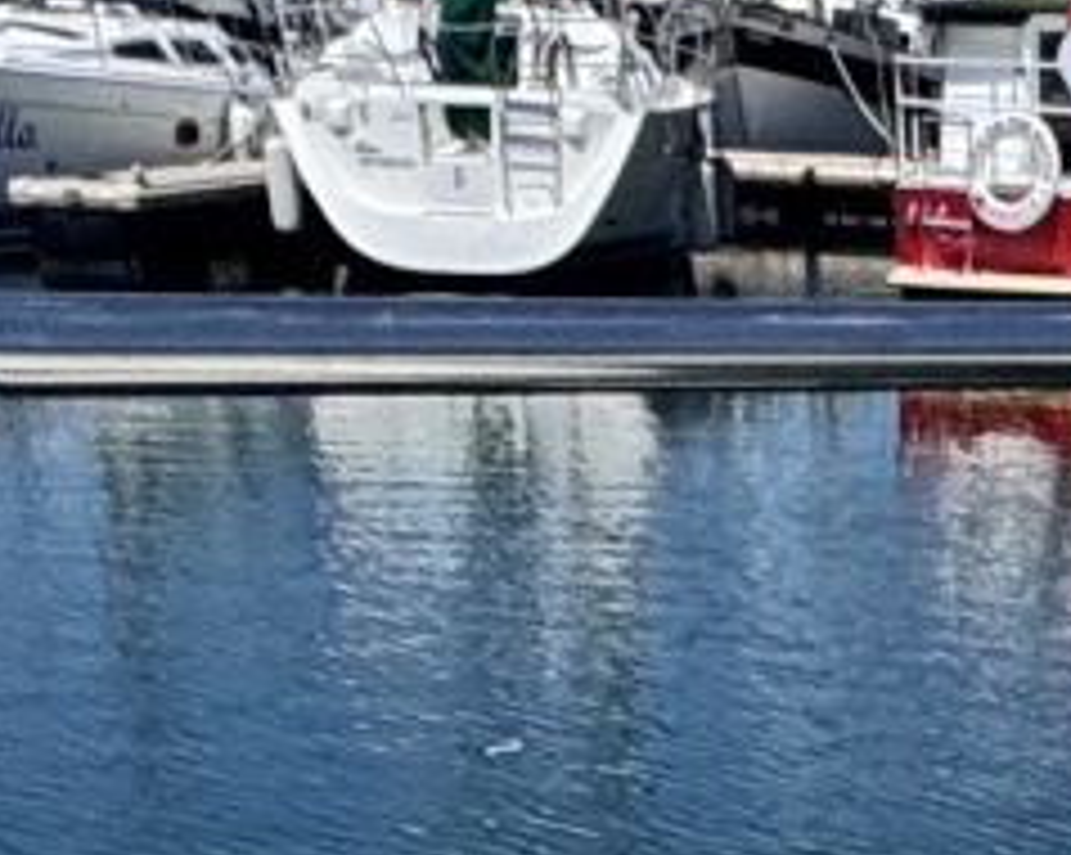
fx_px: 2914
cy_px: 2205
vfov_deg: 12.3
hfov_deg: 20.0
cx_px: 1138
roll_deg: -1.8
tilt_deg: -38.5
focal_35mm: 92
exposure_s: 1/7299
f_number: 2.2
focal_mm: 2.22
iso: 40
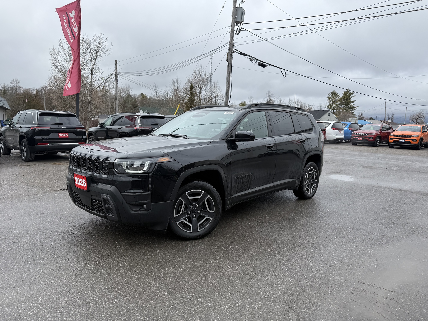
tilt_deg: -6.8
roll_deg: -1.5
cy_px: 160
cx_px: 214
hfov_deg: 71.6
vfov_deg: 56.8
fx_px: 297
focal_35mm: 24
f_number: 1.78
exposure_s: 1/2801
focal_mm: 6.76
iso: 80
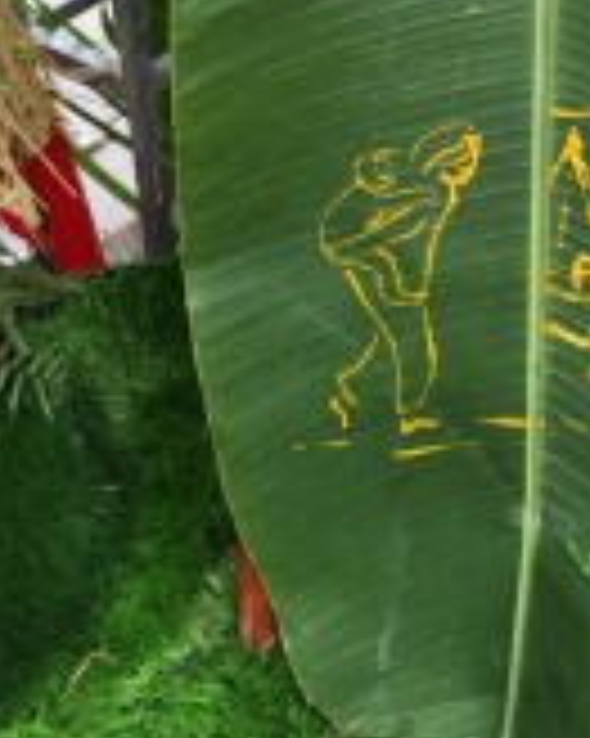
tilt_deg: -22.3
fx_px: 1813
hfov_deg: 18.2
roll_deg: +4.5
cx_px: 504
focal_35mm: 83
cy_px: -270
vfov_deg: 20.6
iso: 32
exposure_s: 1/60
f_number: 2.2
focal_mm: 4.15
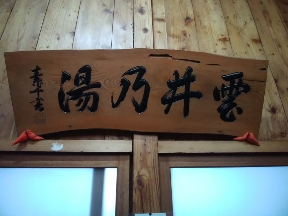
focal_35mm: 22
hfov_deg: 76.4
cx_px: 144
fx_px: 183
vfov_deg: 61.1
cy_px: 108
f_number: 2
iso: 400
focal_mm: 3
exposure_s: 1/25
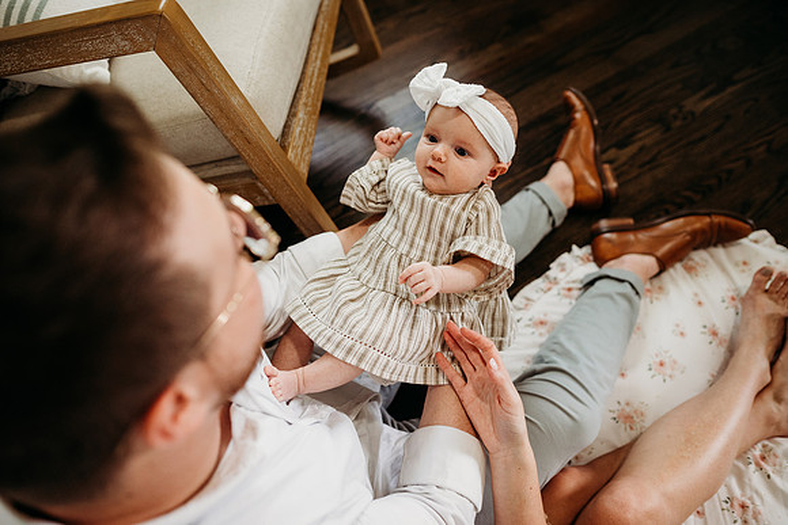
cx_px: 394
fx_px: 525
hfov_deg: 73.7
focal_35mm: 24
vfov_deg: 53.2
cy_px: 262
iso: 1600
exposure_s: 1/200
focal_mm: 24
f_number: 2.5
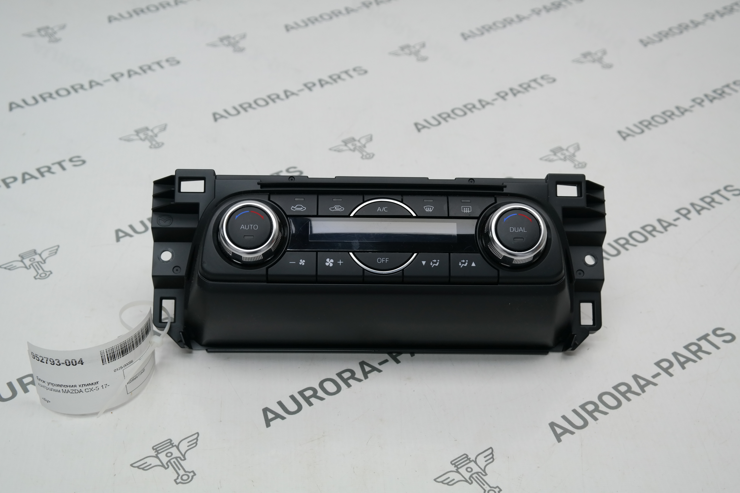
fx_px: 1028
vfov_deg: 27.0
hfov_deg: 39.6
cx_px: 370
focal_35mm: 50
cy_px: 246
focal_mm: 33
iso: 200
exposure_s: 1/60
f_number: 5.6
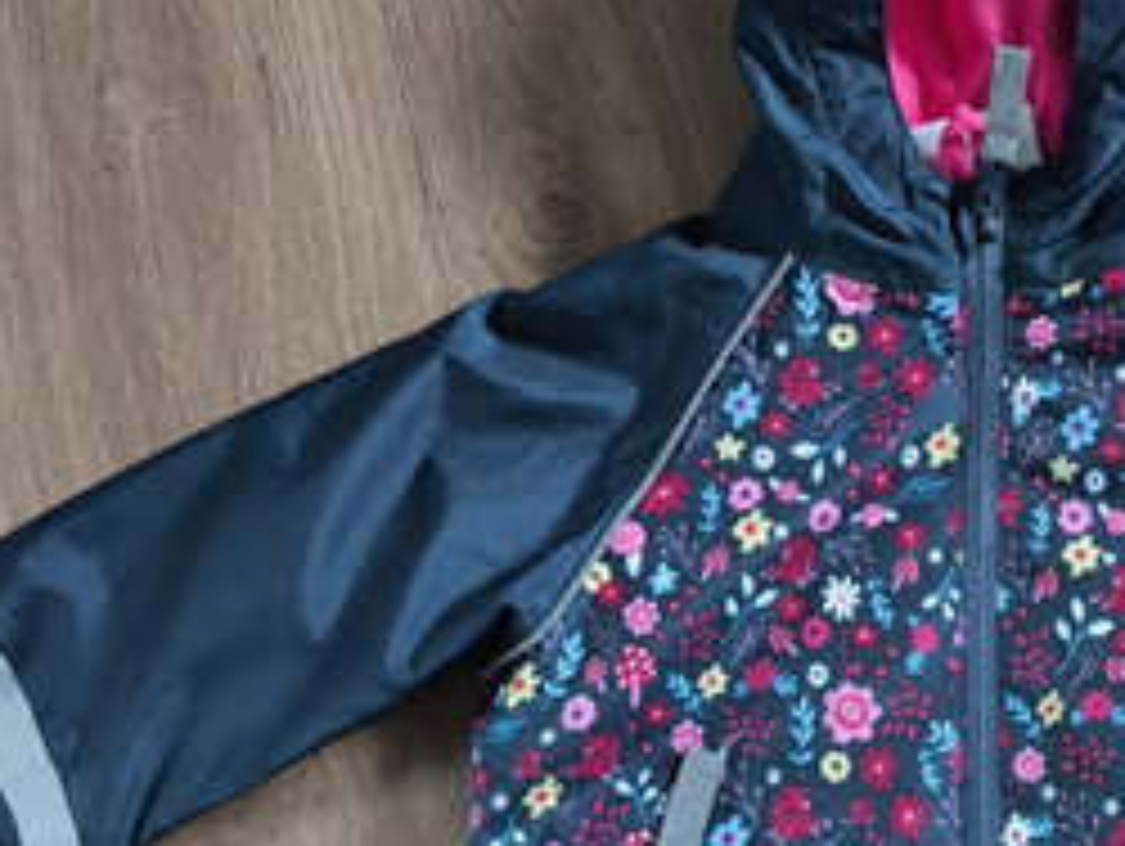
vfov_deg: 25.7
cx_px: 1017
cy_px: 497
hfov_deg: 32.1
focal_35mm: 57
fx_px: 1854
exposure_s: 1/50
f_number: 1.6
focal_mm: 6.57
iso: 640
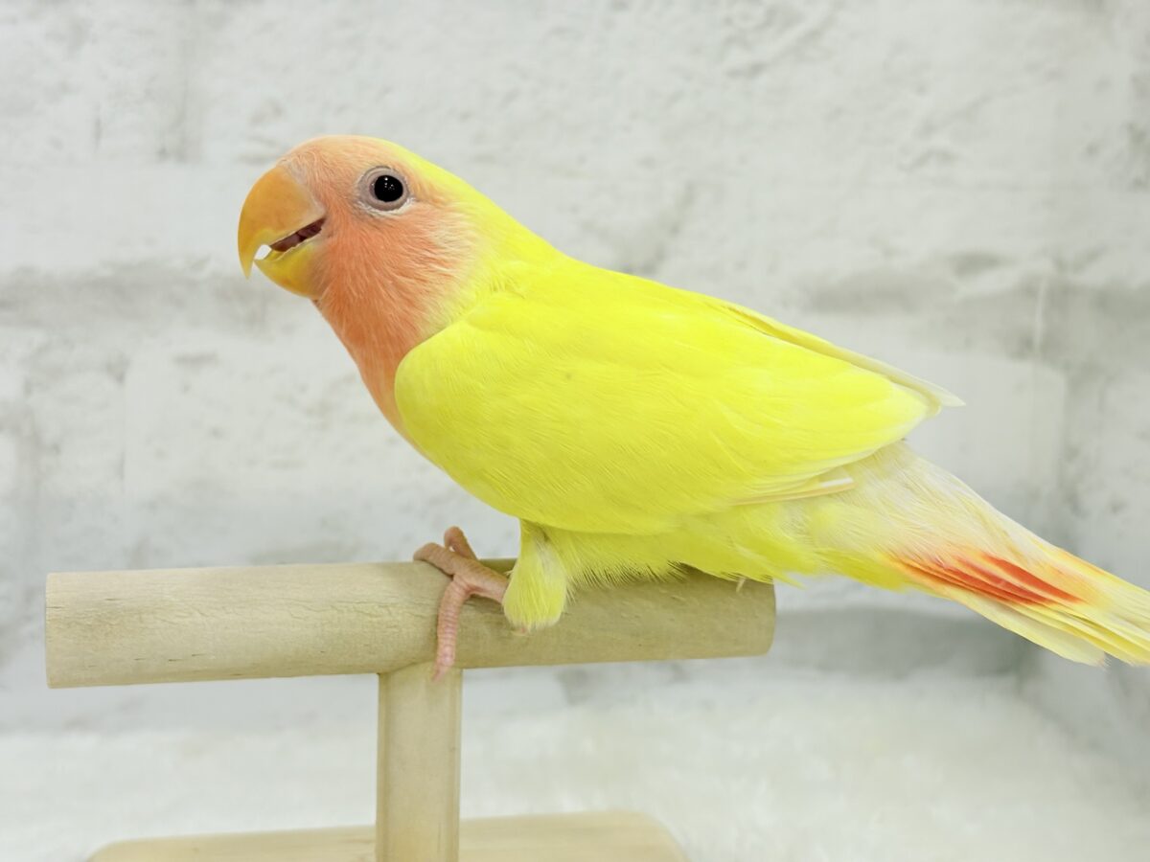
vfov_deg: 28.0
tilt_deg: -9.4
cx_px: 575
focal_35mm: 52
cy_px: 431
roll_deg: -0.9
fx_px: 1728
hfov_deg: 36.8
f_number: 1.6
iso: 64
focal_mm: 5.96
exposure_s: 1/100
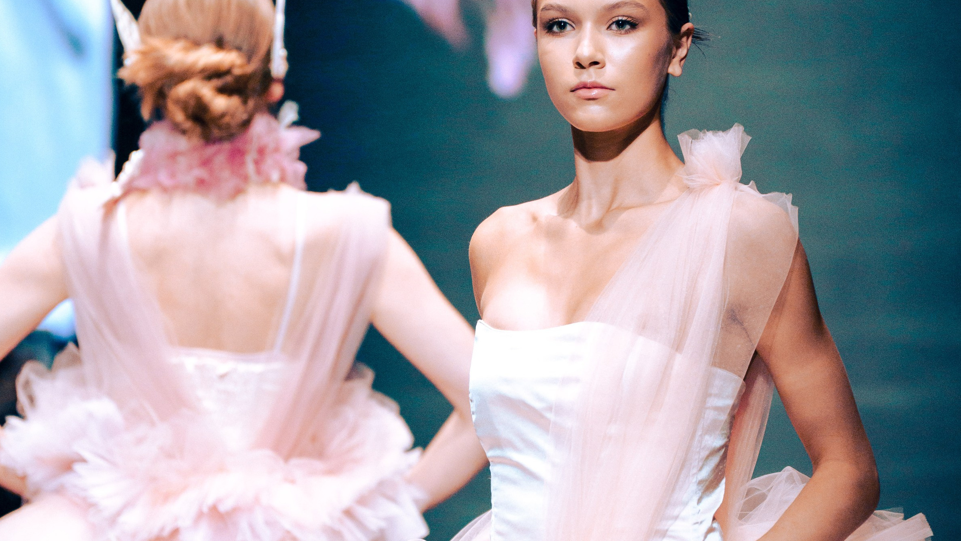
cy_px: 326
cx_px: 480
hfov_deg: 8.0
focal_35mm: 270
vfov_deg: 4.5
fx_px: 6880
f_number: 2.8
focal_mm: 150
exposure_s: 1/320
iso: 1250
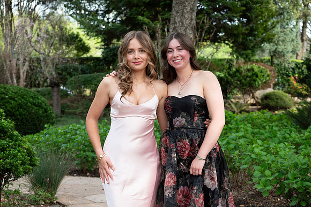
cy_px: 104
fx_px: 622
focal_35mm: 72
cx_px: 156
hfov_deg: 28.1
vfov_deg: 18.9
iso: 1250
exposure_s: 1/800
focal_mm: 72
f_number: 7.1
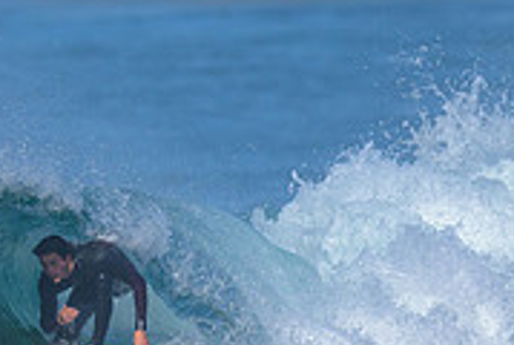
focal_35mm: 3556
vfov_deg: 0.4
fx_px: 50855
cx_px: -129
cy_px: 387
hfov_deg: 0.6
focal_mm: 800
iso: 200
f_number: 6.3
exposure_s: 1/2000
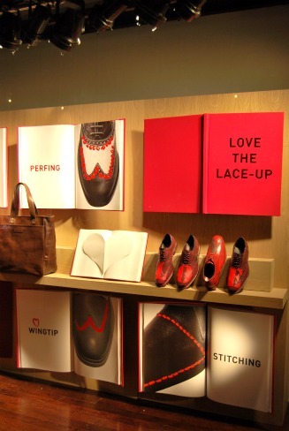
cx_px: 144
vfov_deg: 53.1
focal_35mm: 36
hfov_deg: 37.0
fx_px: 432
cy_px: 216
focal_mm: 24
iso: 200
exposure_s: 1/60
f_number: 4
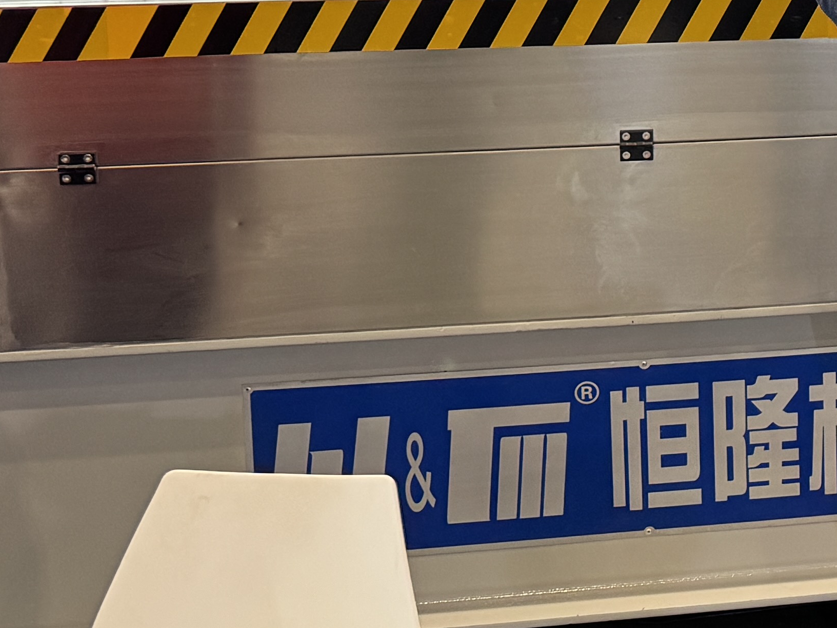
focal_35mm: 84
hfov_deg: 18.9
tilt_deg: -3.5
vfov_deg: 17.0
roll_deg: +0.2
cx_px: 1421
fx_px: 2031
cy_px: -72
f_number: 1.78
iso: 200
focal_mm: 6.76
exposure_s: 1/100
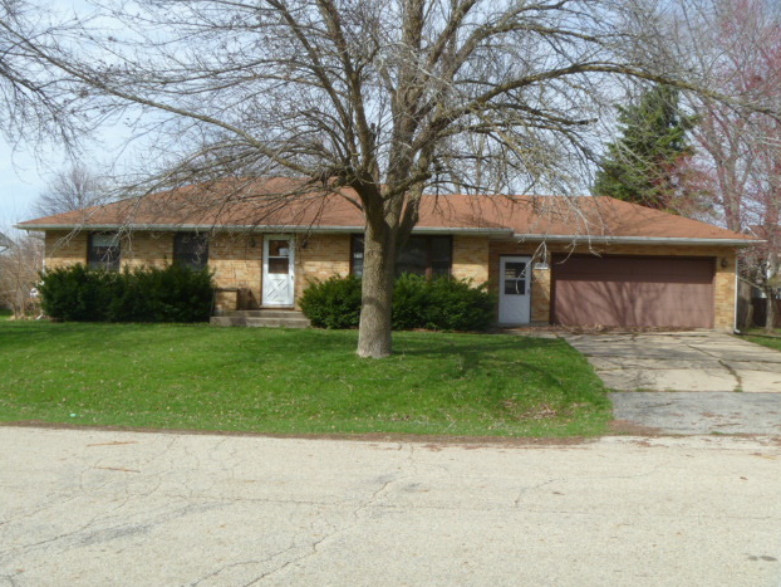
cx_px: 387
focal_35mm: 36
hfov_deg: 51.3
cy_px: 292
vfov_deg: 39.7
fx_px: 813
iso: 80
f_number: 5.6
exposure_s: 1/200
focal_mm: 6.3
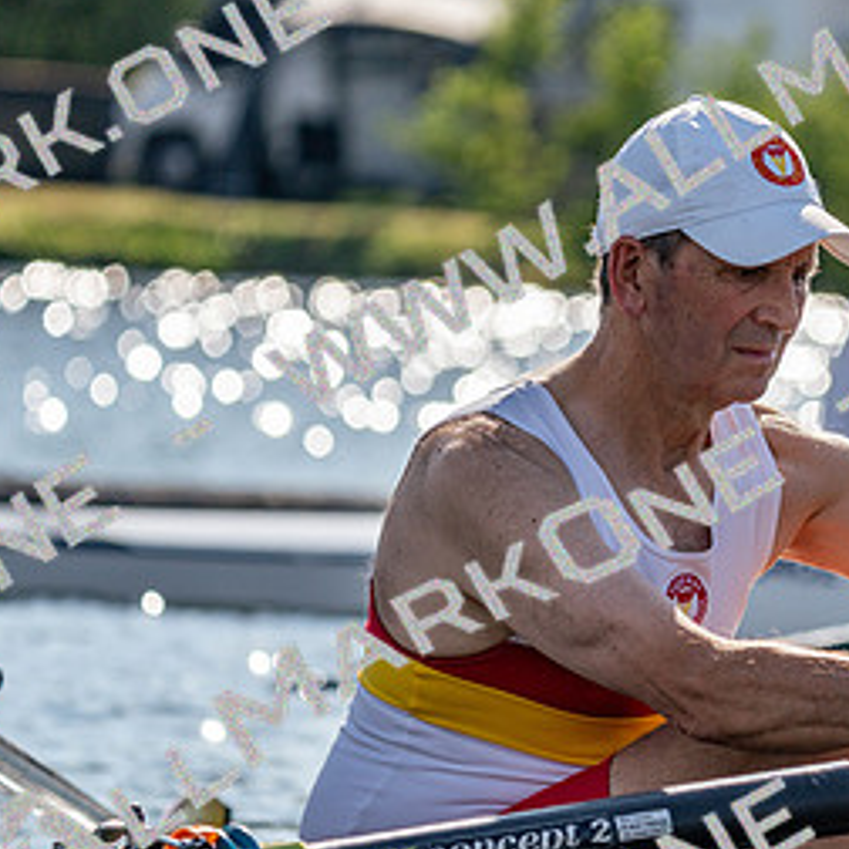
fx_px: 11460
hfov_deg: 4.2
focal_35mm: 413
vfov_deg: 4.2
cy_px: 416
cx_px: 684
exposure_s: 1/1600
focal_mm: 211
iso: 160
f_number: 5.6
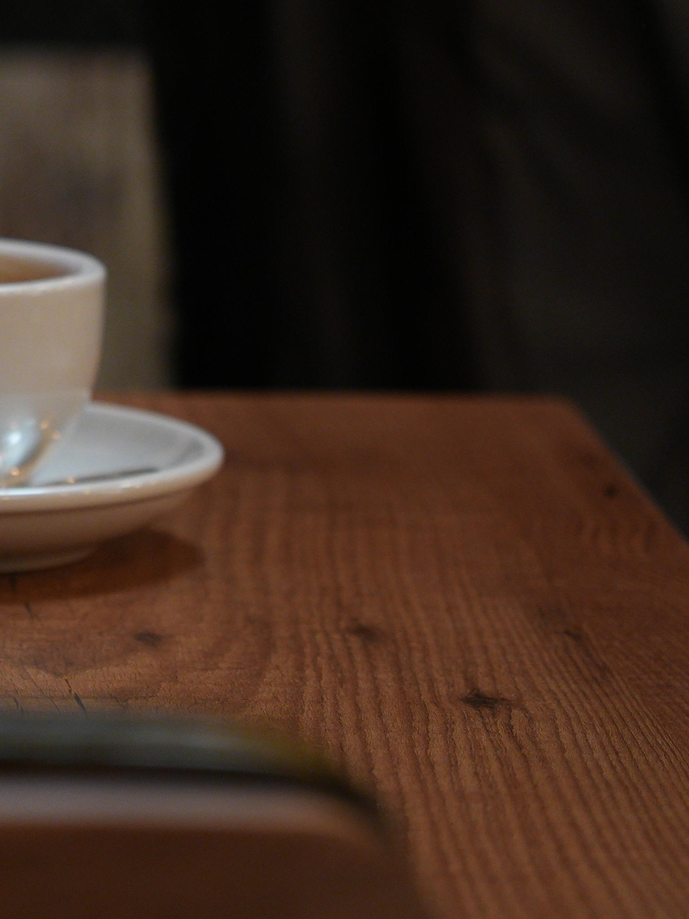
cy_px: 75
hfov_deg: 4.8
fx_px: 8122
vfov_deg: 6.5
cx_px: -551
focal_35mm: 306
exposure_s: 1/60
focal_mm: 70
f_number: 2.8
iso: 500
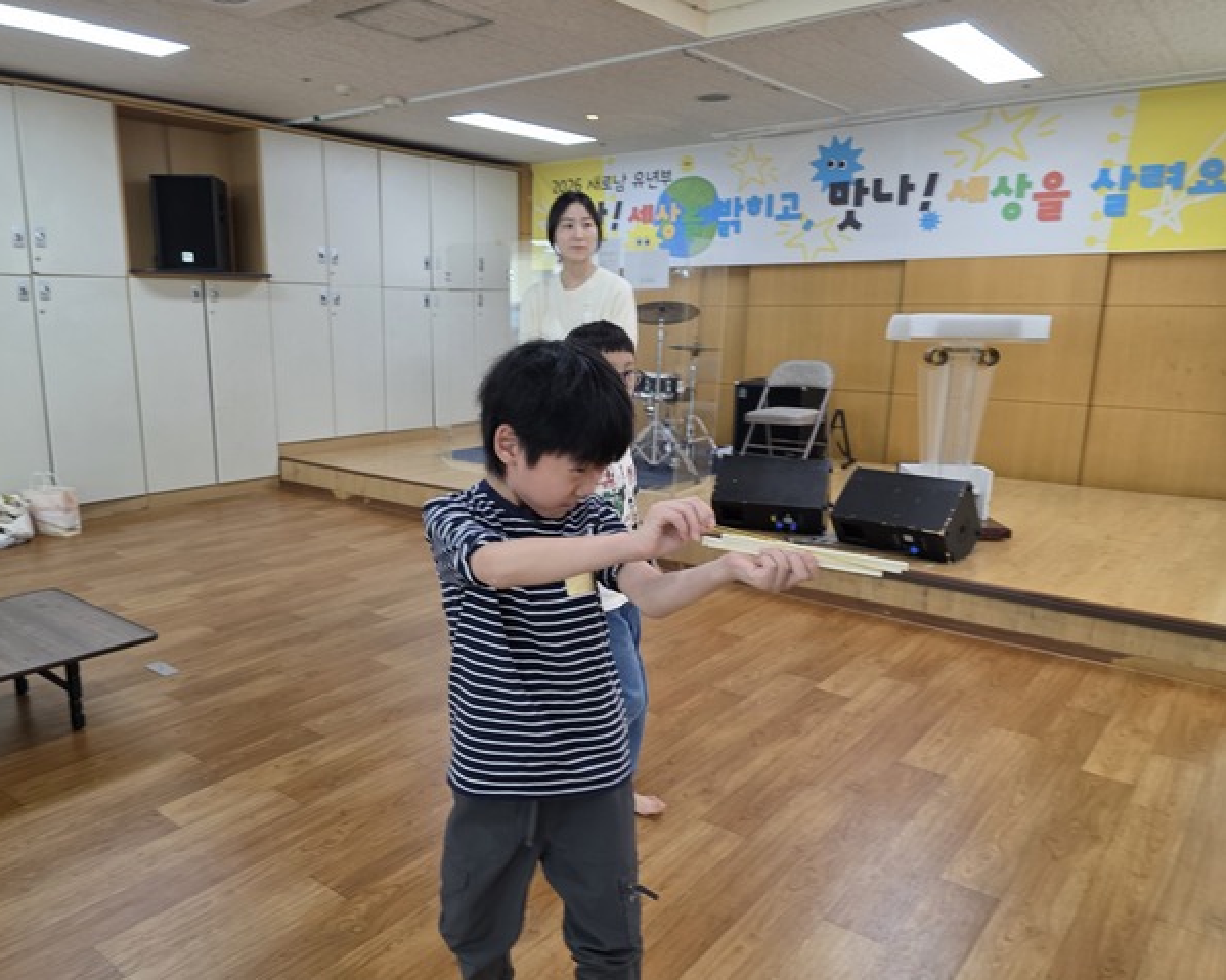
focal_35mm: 25
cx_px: 545
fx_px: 907
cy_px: 495
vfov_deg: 56.8
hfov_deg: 67.9
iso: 160
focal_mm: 6.3
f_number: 1.7
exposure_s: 1/120
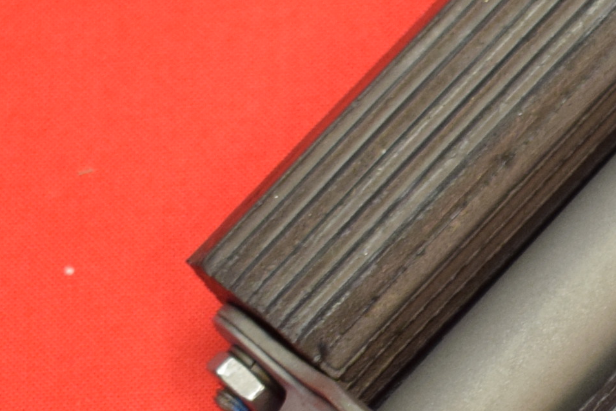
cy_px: 328
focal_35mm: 240
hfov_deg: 8.4
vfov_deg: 5.7
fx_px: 4107
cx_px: 982
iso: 1000
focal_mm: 34
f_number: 5
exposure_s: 1/60
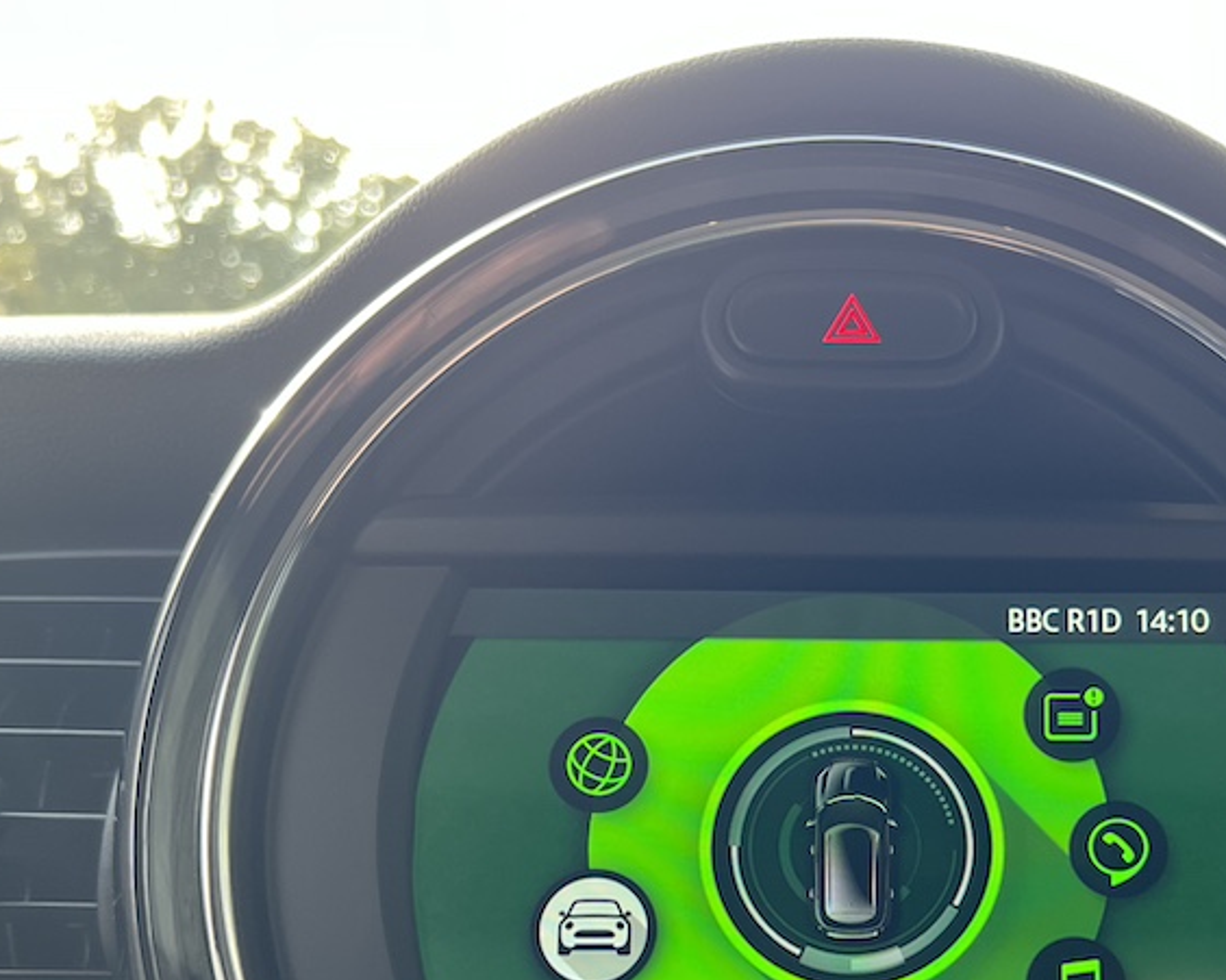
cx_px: 880
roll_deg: +0.5
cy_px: 811
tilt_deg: -8.0
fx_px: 1633
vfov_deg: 32.3
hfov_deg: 40.3
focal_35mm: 45
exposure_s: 1/121
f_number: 1.5
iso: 125
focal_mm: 5.7
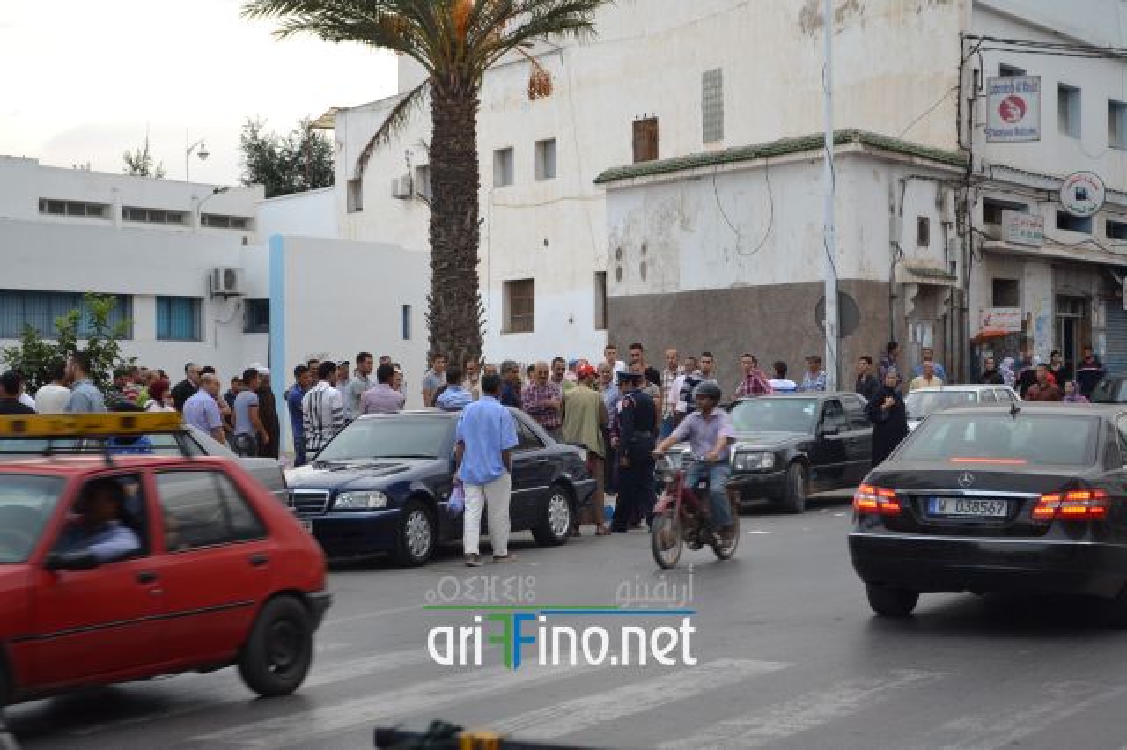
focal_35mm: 82
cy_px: 375
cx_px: 564
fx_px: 2581
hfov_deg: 24.6
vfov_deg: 16.5
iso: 160
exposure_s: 1/125
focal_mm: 55
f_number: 5.6
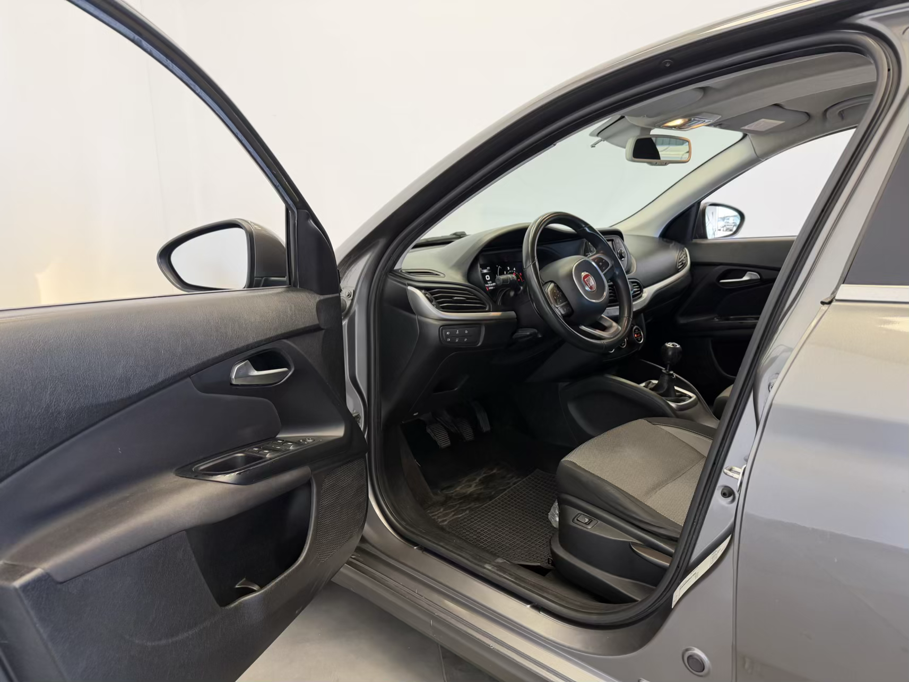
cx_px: 454
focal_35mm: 24
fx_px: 630
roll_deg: +0.8
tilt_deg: -13.8
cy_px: 341
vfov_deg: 56.8
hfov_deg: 71.6
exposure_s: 1/121
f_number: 1.78
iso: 125
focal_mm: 6.76
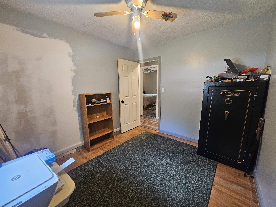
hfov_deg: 106.2
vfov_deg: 89.9
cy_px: 104
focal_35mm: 13
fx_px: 104
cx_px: 138
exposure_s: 1/60
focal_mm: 2.2
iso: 400
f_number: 2.2
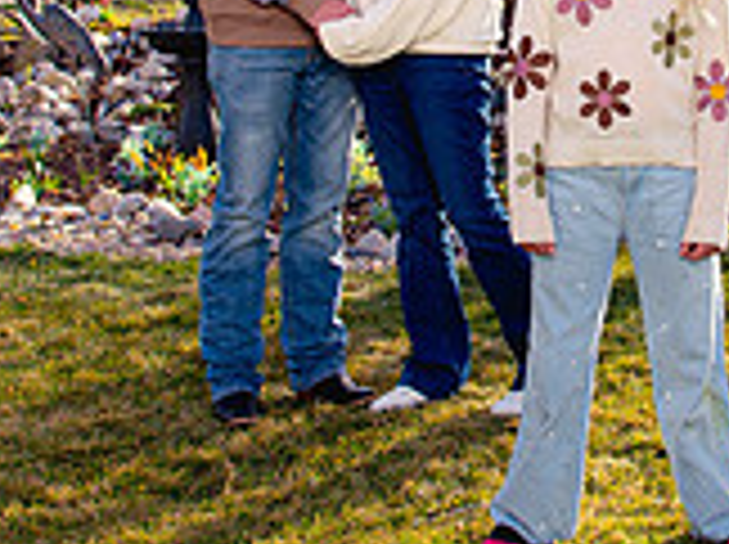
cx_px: 539
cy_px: -20
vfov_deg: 15.5
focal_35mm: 93
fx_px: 1956
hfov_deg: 21.0
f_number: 8
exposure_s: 1/250
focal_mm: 24
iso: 500
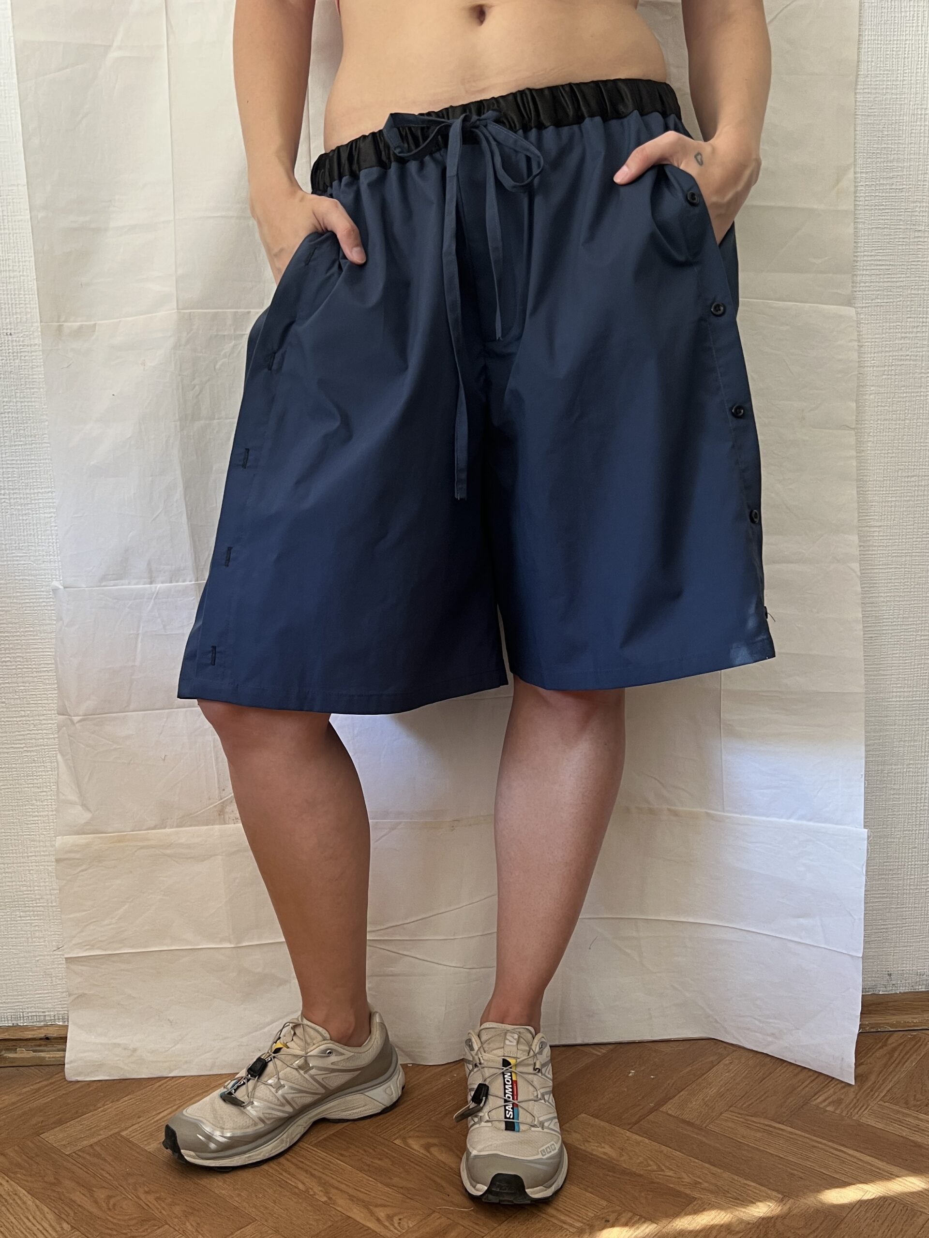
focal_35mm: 26
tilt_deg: -9.1
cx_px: 464
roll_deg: +2.0
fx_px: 930
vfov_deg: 67.3
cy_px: 619
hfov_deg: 53.1
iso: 125
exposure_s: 1/100
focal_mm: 5.7
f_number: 1.5
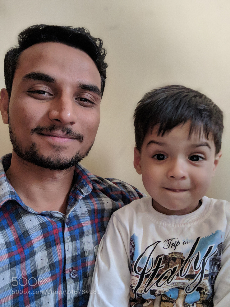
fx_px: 221
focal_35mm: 25
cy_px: 154
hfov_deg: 54.9
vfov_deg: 69.4
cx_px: 115
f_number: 2.4
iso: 503
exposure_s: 1/100
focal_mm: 3.38
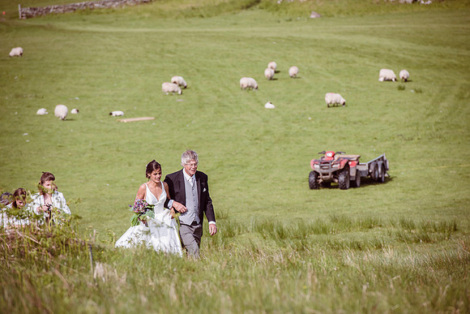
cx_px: 235
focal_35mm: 200
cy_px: 157
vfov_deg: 6.9
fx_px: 2612
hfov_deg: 10.3
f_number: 5.6
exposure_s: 1/1250
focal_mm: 200
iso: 320
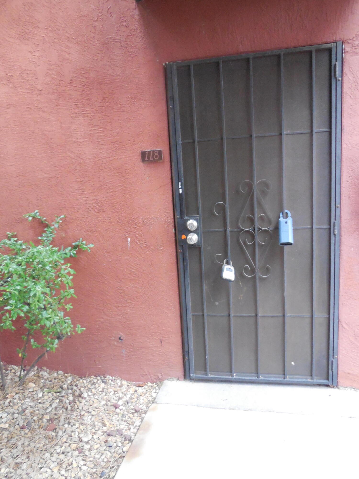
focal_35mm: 25
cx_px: 180
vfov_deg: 69.4
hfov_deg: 54.9
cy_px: 240
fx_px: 346
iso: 800
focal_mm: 4.5
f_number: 3.1
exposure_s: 1/160
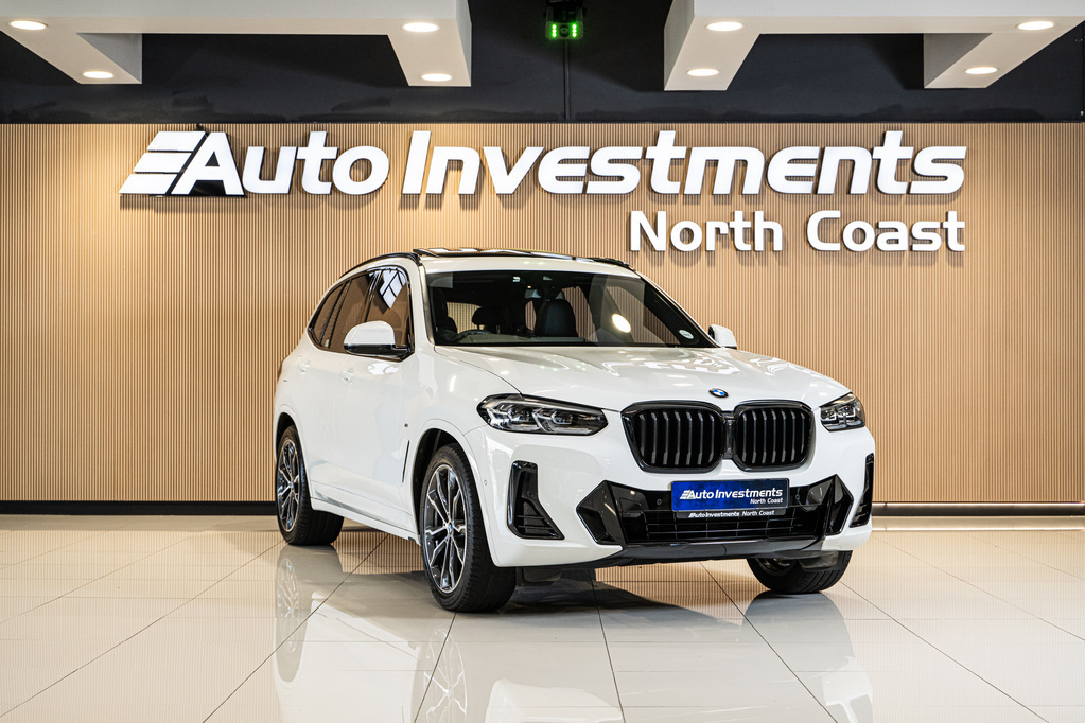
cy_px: 362
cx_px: 542
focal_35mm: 52
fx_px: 1567
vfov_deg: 26.0
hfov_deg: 38.2
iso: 640
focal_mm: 52
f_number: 4
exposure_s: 1/200
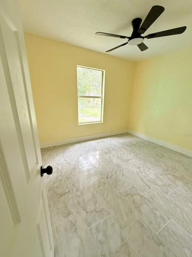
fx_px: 111
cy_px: 135
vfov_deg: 98.1
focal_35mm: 15
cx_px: 98
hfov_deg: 81.8
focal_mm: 2.22
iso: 125
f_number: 2.2
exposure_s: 1/99
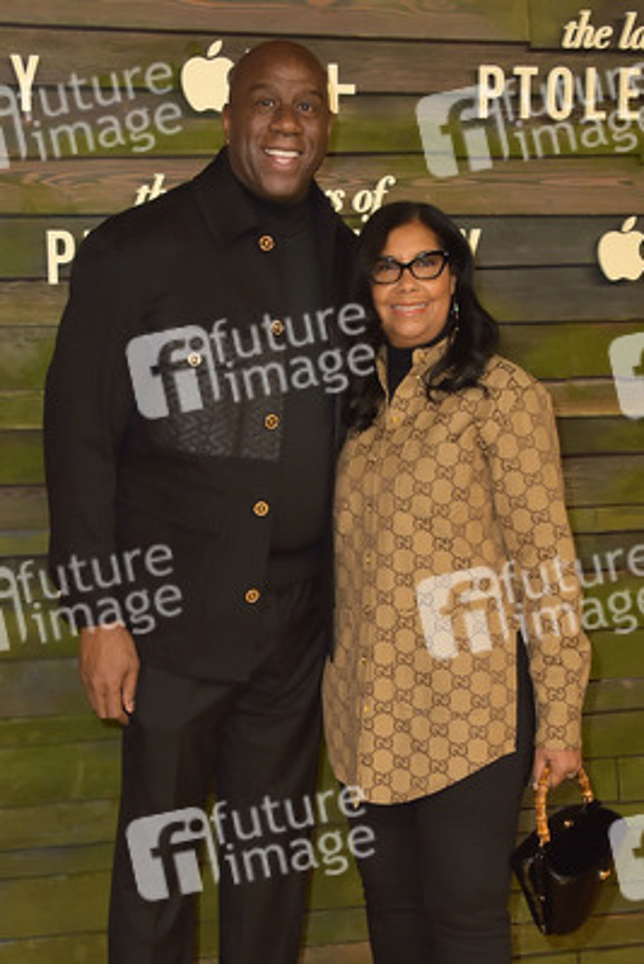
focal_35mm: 42
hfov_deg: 31.9
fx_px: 1126
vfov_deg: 46.4
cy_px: 482
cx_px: 322
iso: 320
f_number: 7.1
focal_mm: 42
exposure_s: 1/250
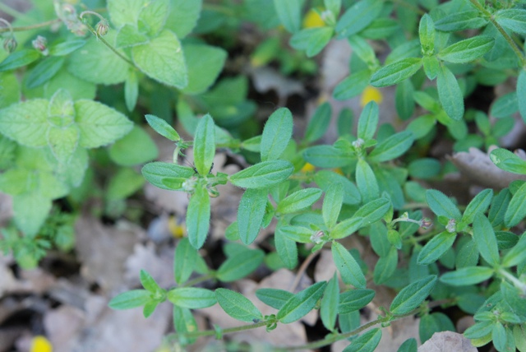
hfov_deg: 22.6
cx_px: 263
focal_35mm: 90
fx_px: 1316
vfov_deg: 15.2
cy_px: 176
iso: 640
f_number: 5.6
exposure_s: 1/200
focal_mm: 60
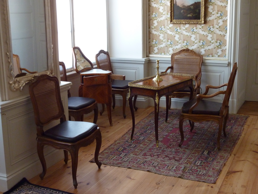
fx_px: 358
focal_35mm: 48
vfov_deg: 30.3
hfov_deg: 39.7
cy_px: 97
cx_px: 129
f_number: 3.8
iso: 400
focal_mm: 7.9
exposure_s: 1/30
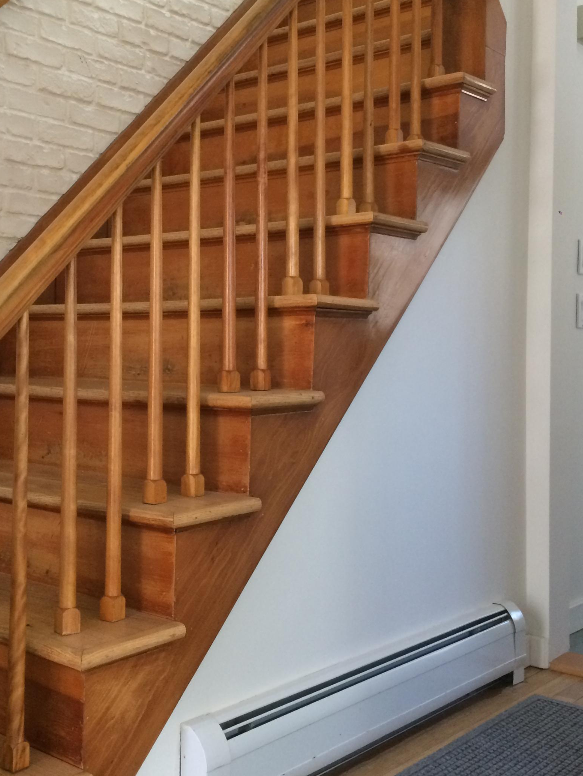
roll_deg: +0.8
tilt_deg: -2.0
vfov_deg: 44.8
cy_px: 370
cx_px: 240
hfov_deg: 34.3
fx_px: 943
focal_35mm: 42
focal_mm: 4.15
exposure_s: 1/30
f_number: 2.2
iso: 200
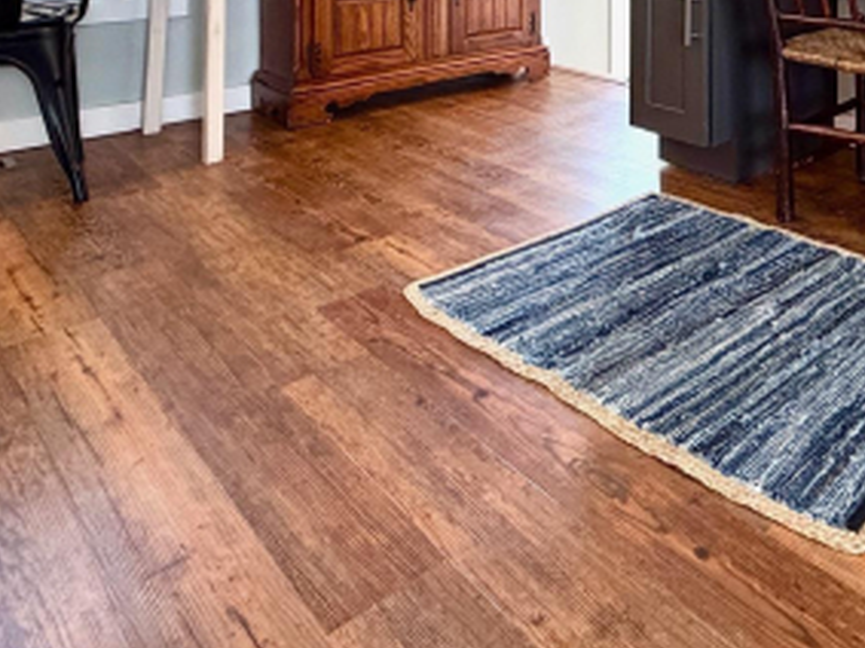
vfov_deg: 35.1
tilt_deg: +0.6
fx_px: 824
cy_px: -107
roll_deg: +0.4
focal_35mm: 33
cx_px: 821
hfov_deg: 48.0
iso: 250
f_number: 2.2
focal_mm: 2.22
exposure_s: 1/60
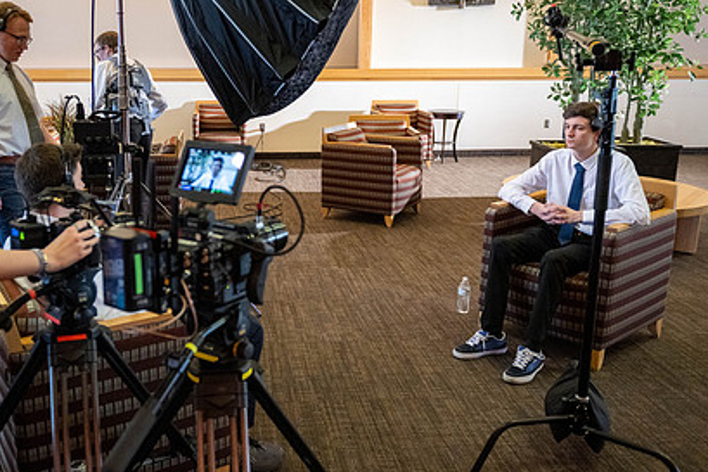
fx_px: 669
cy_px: 207
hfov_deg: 55.1
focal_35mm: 34
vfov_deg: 38.9
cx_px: 260
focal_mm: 24
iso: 6400
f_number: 2.8
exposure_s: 1/320
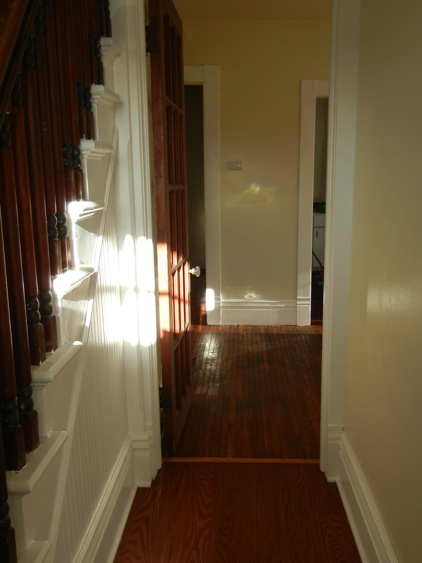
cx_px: 247
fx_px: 601
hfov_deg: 38.6
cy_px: 325
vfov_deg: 50.0
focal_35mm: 37
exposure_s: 1/147
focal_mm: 5.4
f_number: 3.5
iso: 160
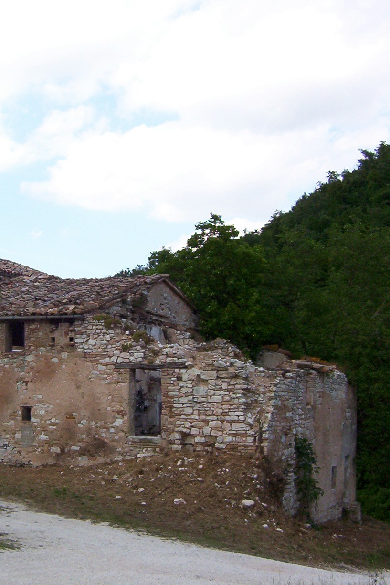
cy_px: 293
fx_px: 812
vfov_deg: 39.6
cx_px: 53
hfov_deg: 26.3
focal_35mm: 50
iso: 100
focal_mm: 5.54
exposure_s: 1/338
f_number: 5.24
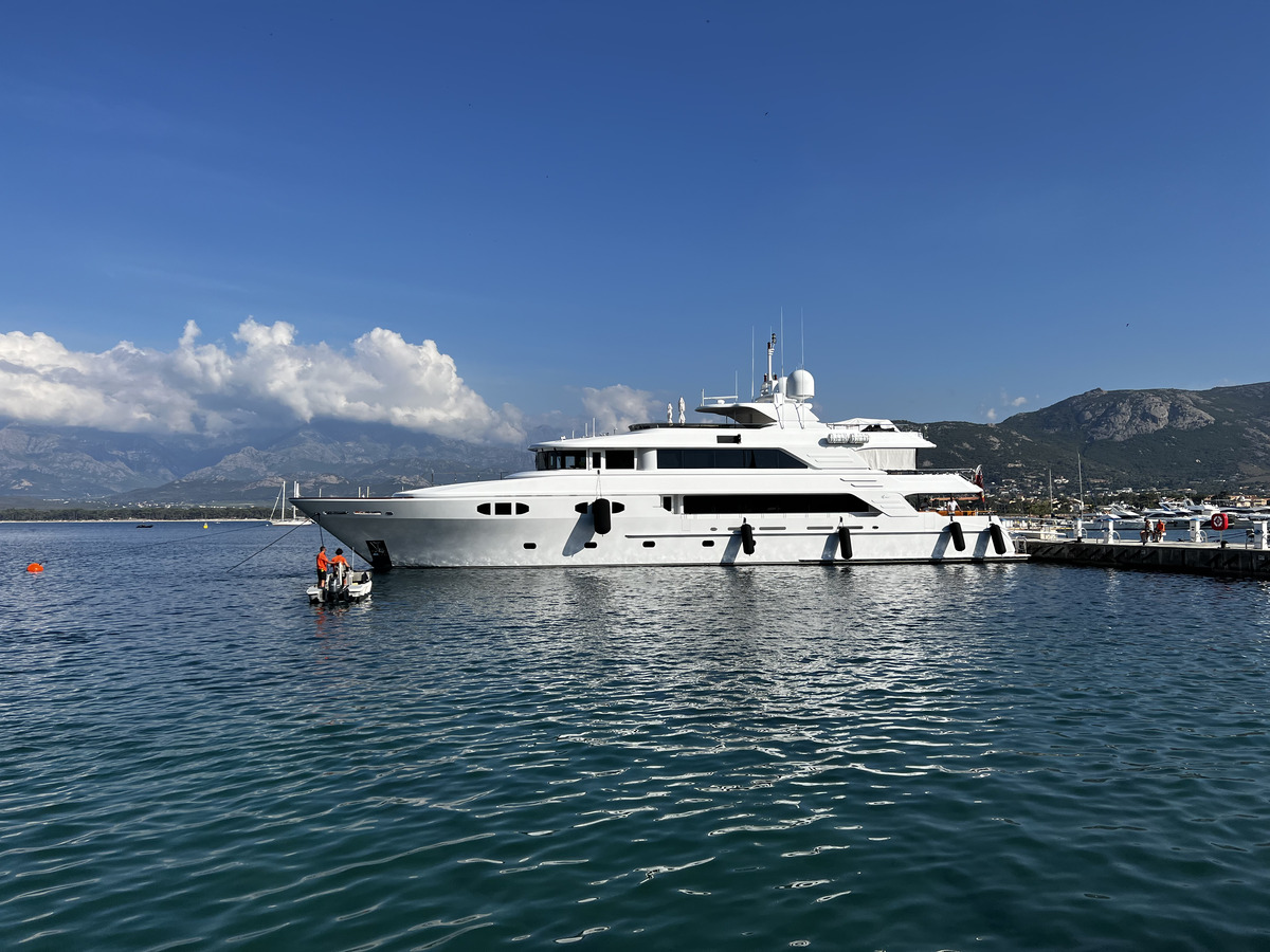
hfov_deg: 67.3
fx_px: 954
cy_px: 476
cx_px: 635
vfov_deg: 53.1
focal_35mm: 26
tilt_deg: +1.9
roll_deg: +0.6
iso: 50
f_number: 1.5
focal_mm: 5.7
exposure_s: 1/6579
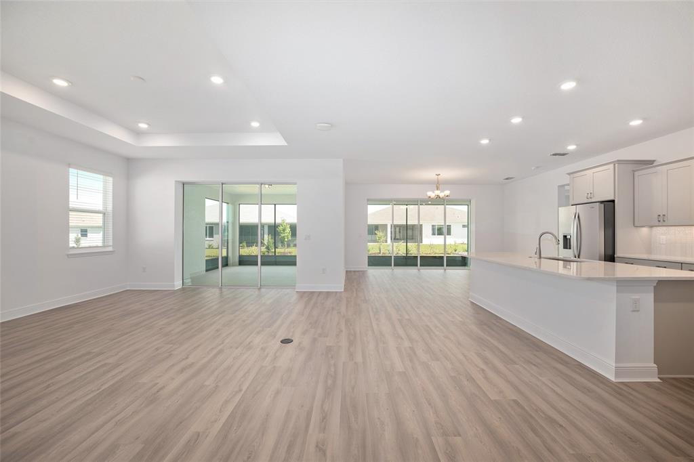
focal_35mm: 14
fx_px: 270
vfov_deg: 81.2
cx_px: 347
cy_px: 231
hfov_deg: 104.3
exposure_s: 1/20
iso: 200
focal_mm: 14
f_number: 7.1
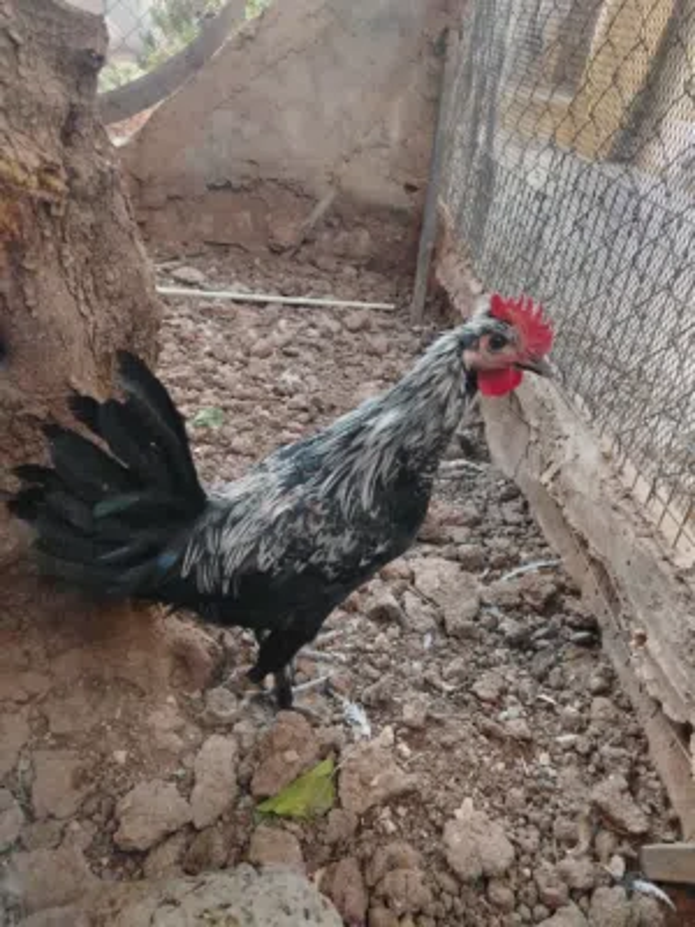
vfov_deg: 71.6
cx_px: 348
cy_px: 464
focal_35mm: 24
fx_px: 642
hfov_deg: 56.8
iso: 2241
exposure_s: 1/100
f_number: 1.75
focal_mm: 5.25
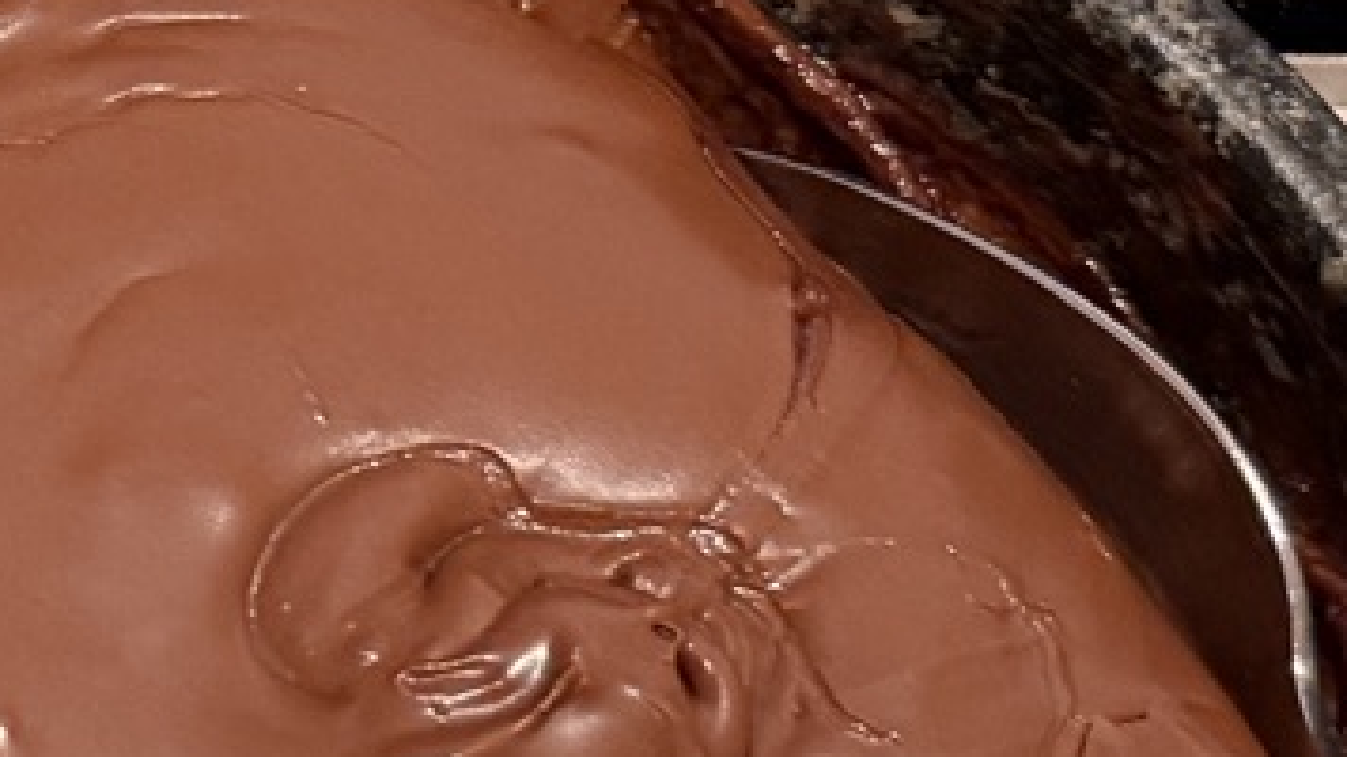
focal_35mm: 147
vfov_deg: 8.1
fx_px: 5249
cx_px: -1022
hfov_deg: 13.3
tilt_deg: -60.2
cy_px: -291
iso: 400
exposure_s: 1/60
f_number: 1.78
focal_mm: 6.76
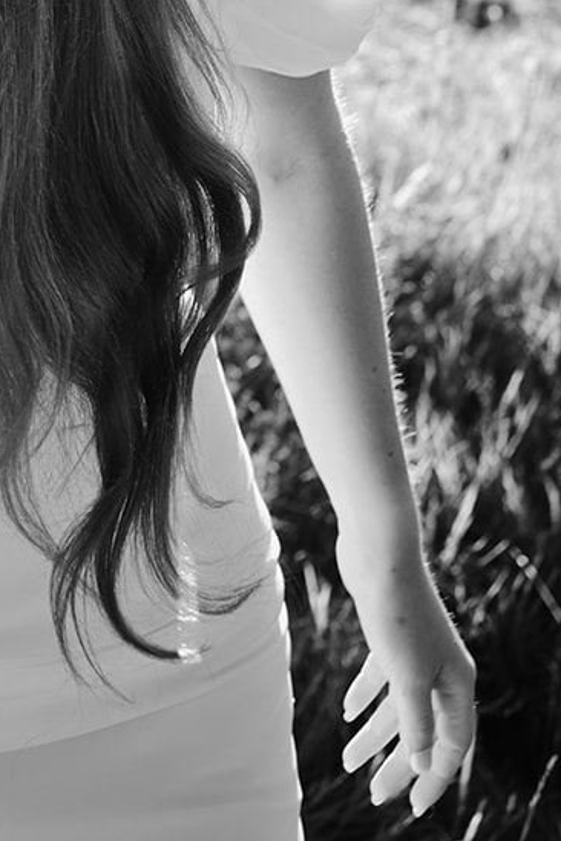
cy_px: -236
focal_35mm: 102
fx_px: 2384
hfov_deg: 12.9
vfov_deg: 18.7
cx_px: -209
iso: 125
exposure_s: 1/750
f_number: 2.8
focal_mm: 23
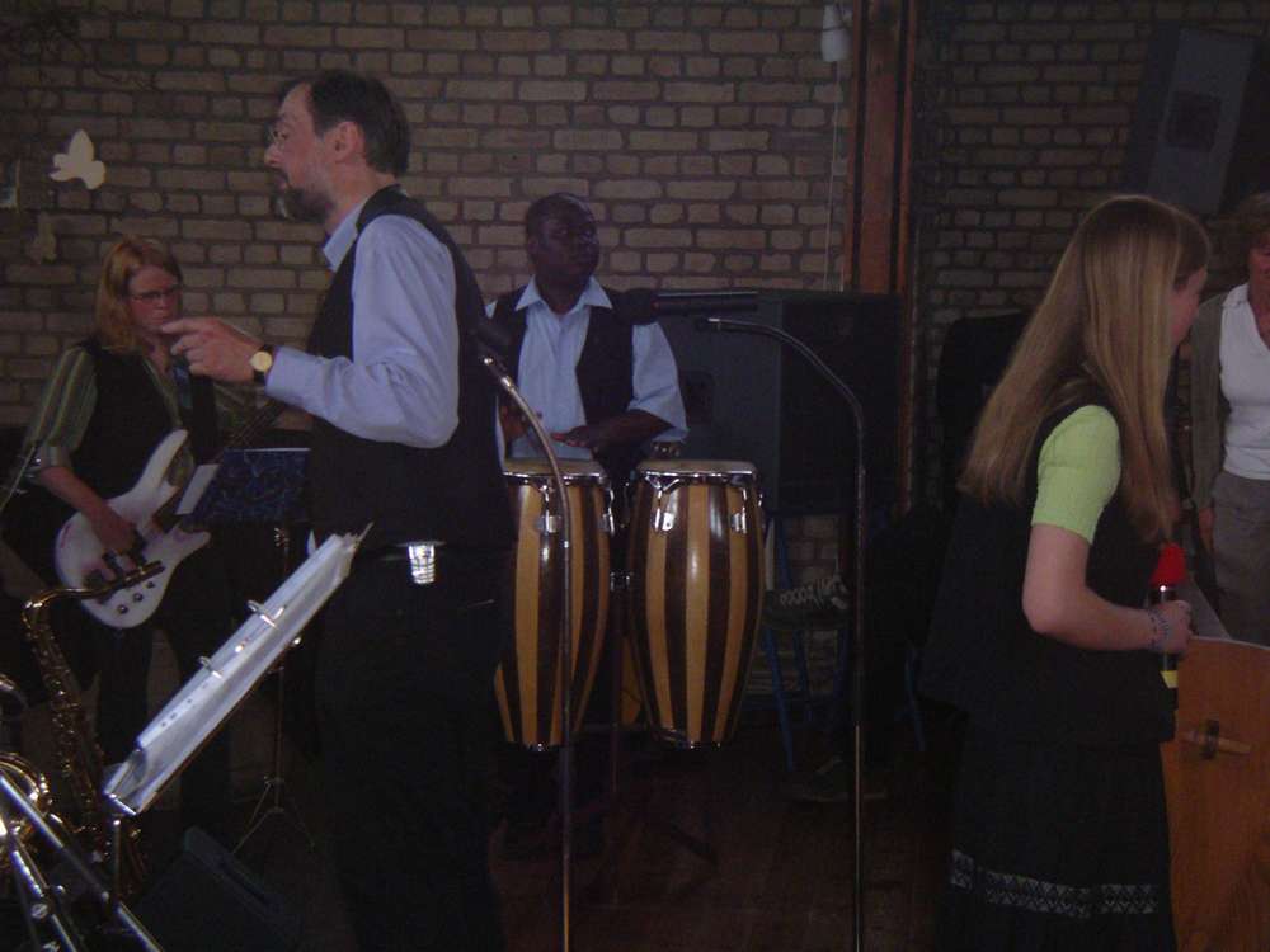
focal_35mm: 95
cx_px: 635
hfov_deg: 20.7
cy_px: 476
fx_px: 3485
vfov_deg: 15.6
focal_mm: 14.7
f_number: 3.8
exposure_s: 1/100
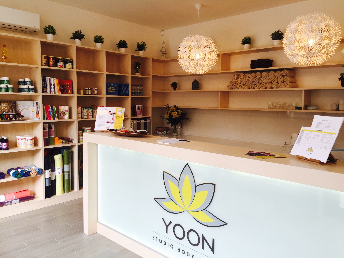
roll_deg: -0.1
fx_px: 288
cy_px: 129
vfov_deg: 48.2
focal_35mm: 29
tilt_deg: -4.0
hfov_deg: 61.7
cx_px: 172
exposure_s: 1/60
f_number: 2.2
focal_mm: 4.15
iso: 32
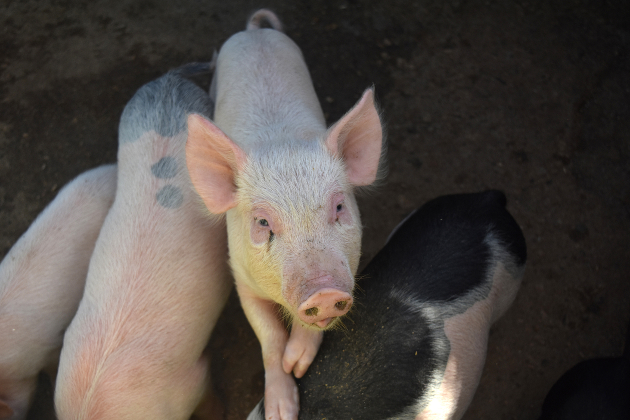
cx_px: 313
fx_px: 727
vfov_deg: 32.3
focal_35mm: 42
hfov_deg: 46.9
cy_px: 214
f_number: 4.5
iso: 400
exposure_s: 1/1250
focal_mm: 27
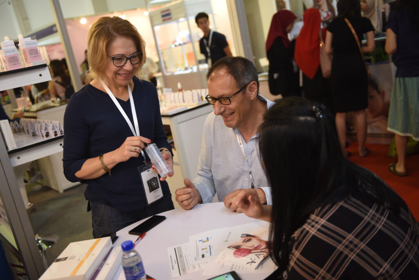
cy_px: 140
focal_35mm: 38
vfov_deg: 35.1
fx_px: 443
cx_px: 210
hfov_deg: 50.7
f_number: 2.8
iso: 1000
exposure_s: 1/125
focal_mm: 38
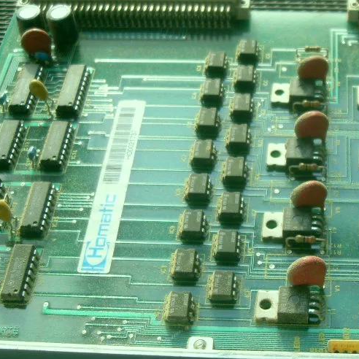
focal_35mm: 68
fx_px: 798
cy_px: 198
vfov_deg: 25.3
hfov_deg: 24.9
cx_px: 293
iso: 80
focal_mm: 6.3
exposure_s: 1/125
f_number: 2.8
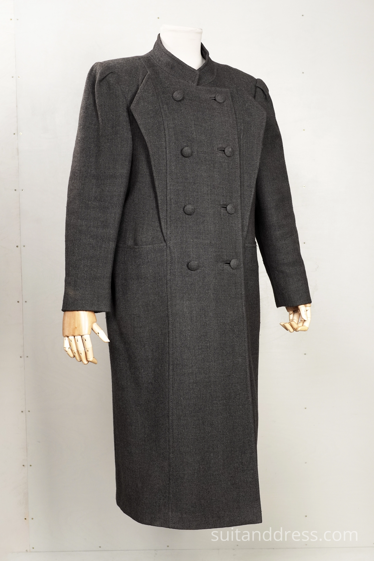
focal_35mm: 48
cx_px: 187
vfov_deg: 41.1
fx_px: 748
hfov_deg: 28.1
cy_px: 280
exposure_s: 1/40
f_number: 5
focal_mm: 32
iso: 400
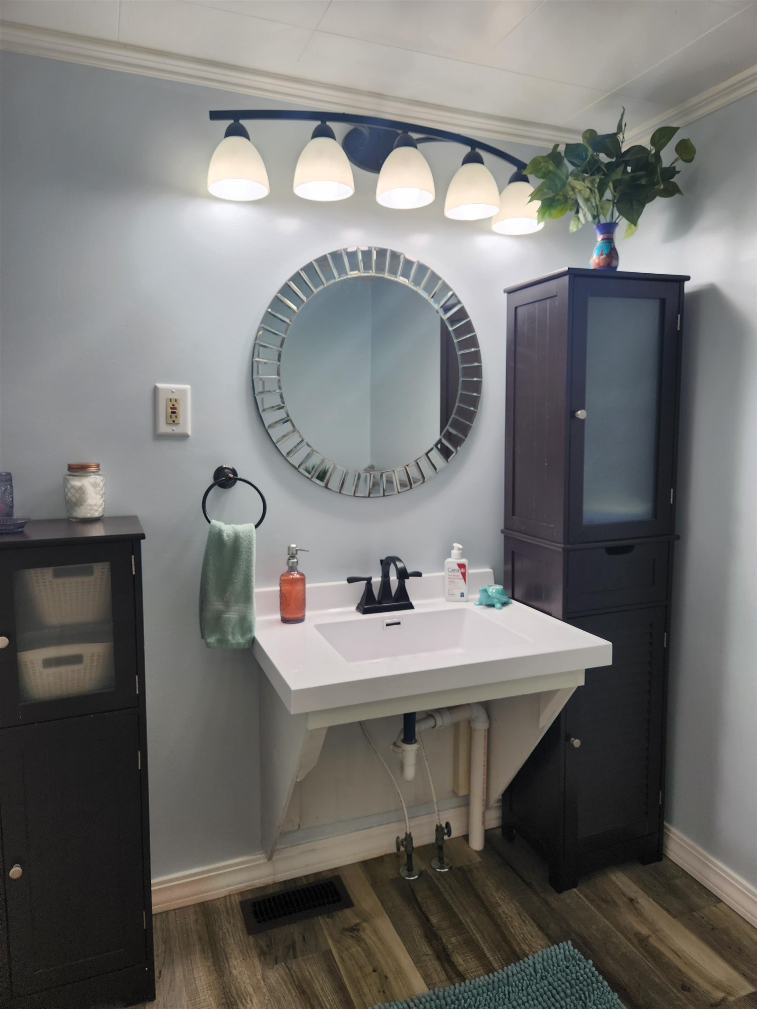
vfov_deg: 73.9
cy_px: 504
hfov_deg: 58.9
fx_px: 671
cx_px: 378
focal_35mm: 23
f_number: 1.8
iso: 32
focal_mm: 5.4
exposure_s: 1/120
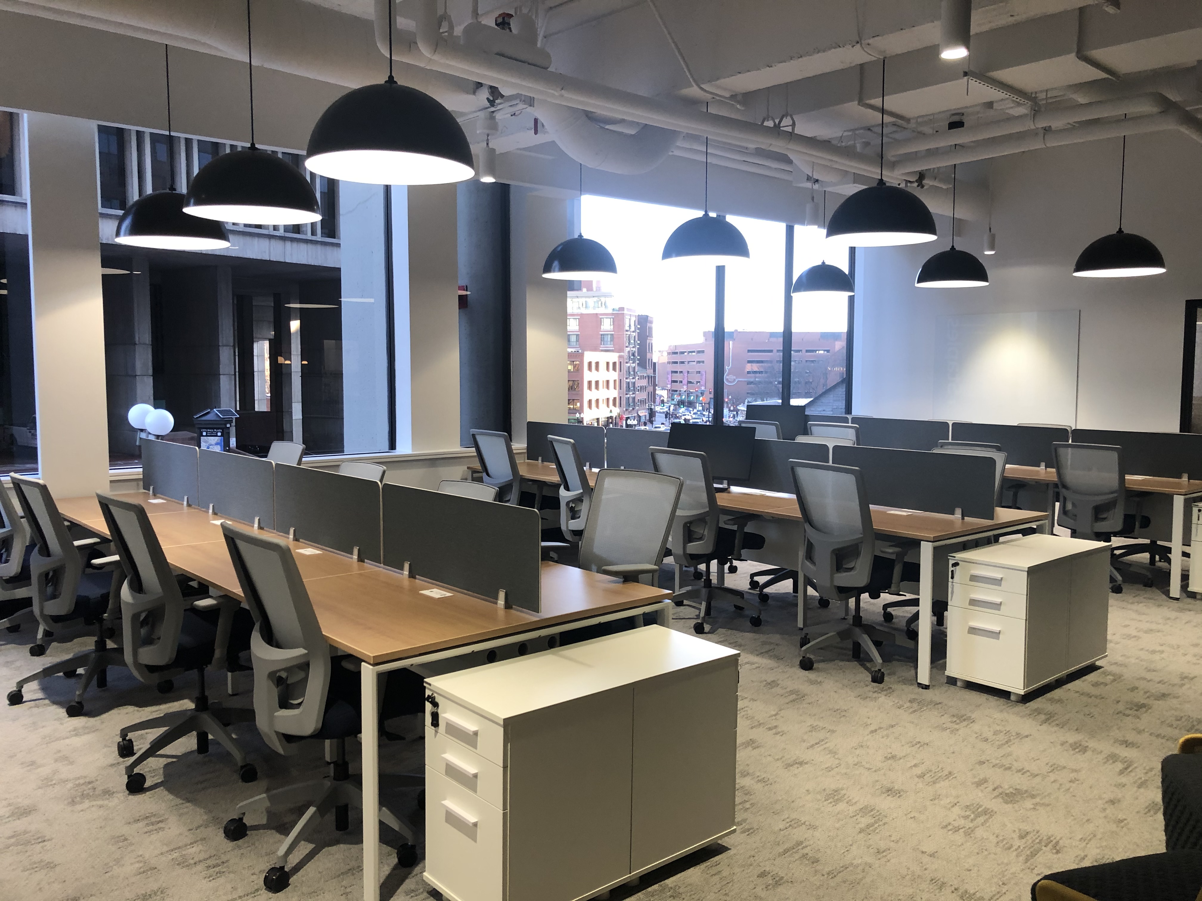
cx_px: 601
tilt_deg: -4.3
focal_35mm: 28
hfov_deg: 63.4
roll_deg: +0.2
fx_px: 972
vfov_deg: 49.7
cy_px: 450
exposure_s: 1/24
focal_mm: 3.99
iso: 40
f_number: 1.8
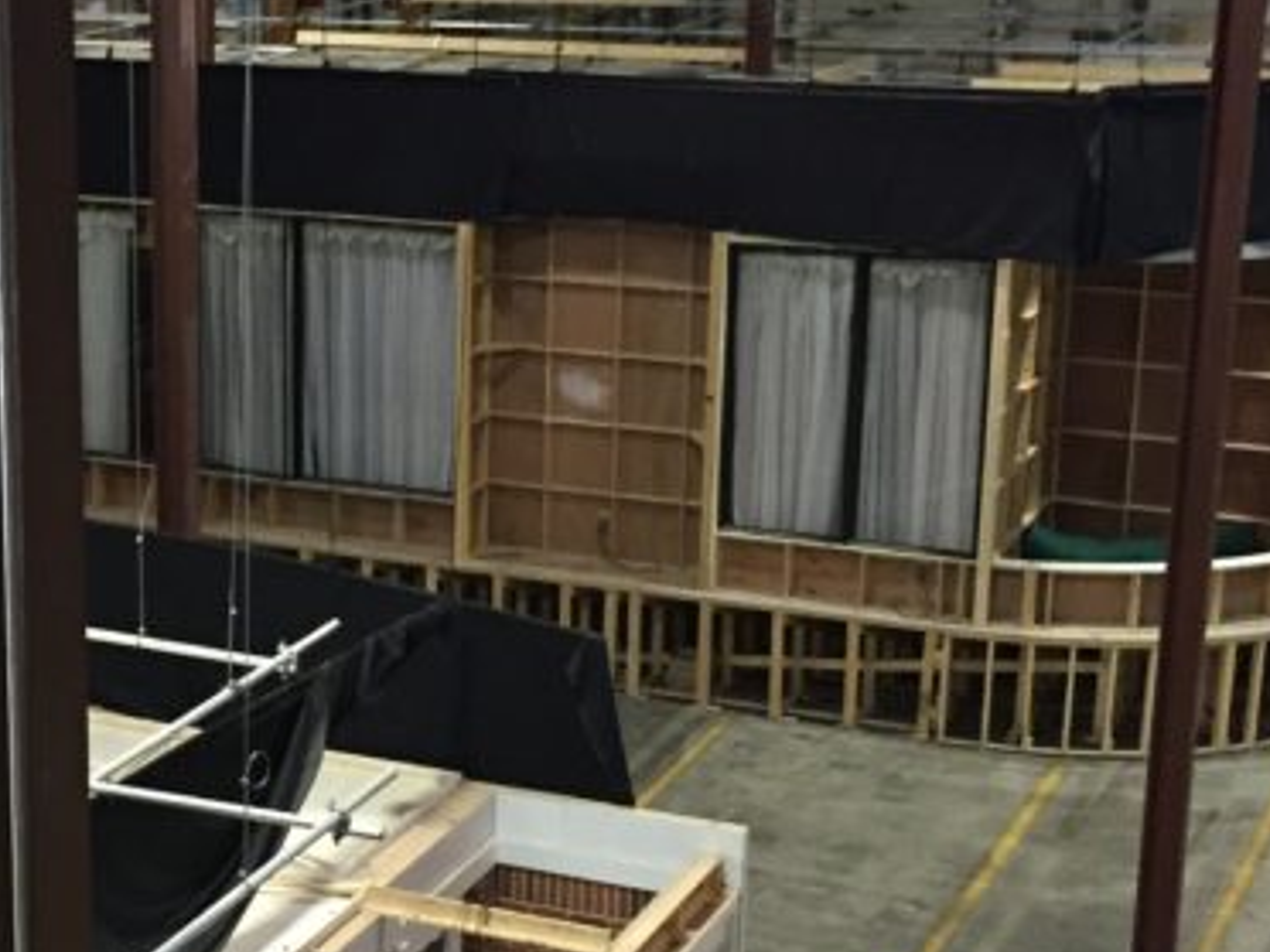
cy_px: 583
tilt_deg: -16.9
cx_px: 65
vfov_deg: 18.9
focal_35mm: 78
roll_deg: -0.1
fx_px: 2862
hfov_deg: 24.1
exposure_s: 1/30
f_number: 2.2
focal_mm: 4.15
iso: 250
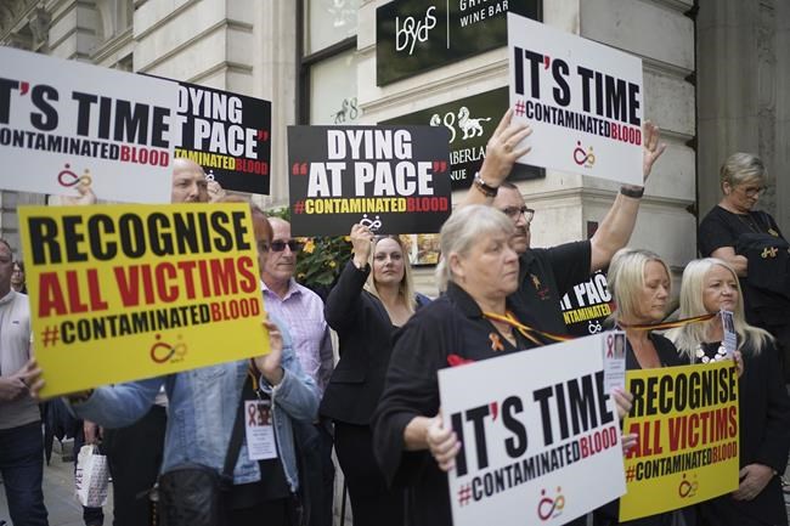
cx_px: 395
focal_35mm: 35
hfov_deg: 54.4
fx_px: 768
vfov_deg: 37.8
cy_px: 263
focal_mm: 35
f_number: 1.8
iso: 800
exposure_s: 1/2500
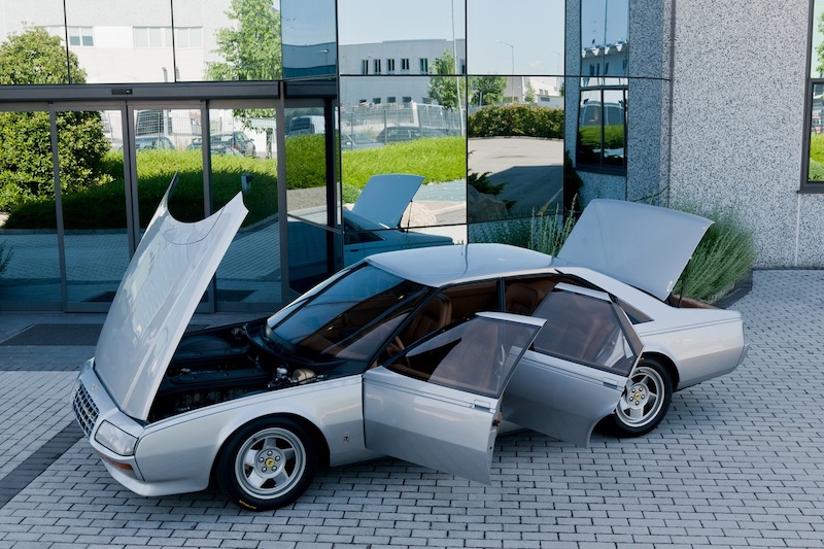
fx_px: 1007
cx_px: 412
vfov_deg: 30.5
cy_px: 274
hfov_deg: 44.5
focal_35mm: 44
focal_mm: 44
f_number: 8
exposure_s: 1/160
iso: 200
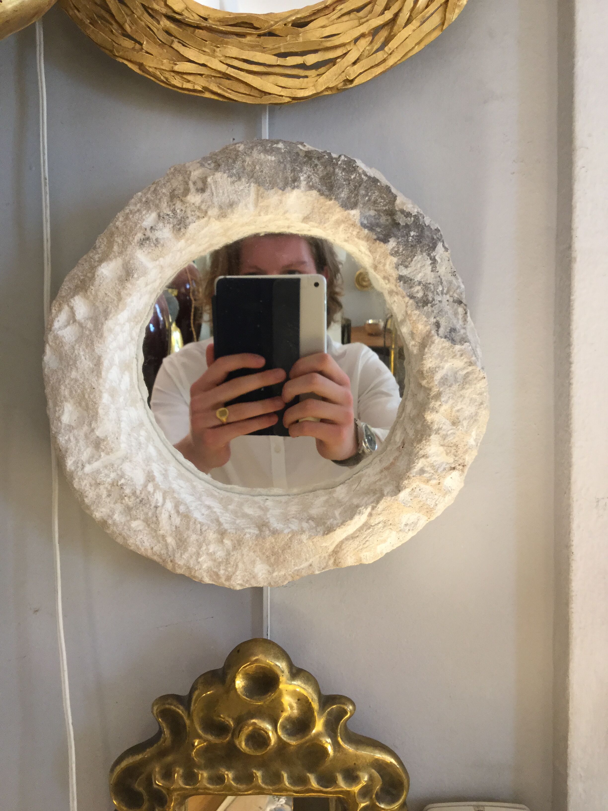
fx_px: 726
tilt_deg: -2.1
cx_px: 304
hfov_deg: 45.4
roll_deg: -0.5
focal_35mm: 31
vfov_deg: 58.4
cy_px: 406
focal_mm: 3.3
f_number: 2.4
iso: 80
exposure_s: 1/33
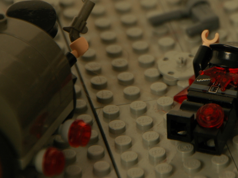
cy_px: 5
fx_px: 3107
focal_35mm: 452
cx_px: 184
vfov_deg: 3.3
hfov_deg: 4.4
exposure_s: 1/60
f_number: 6
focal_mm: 140
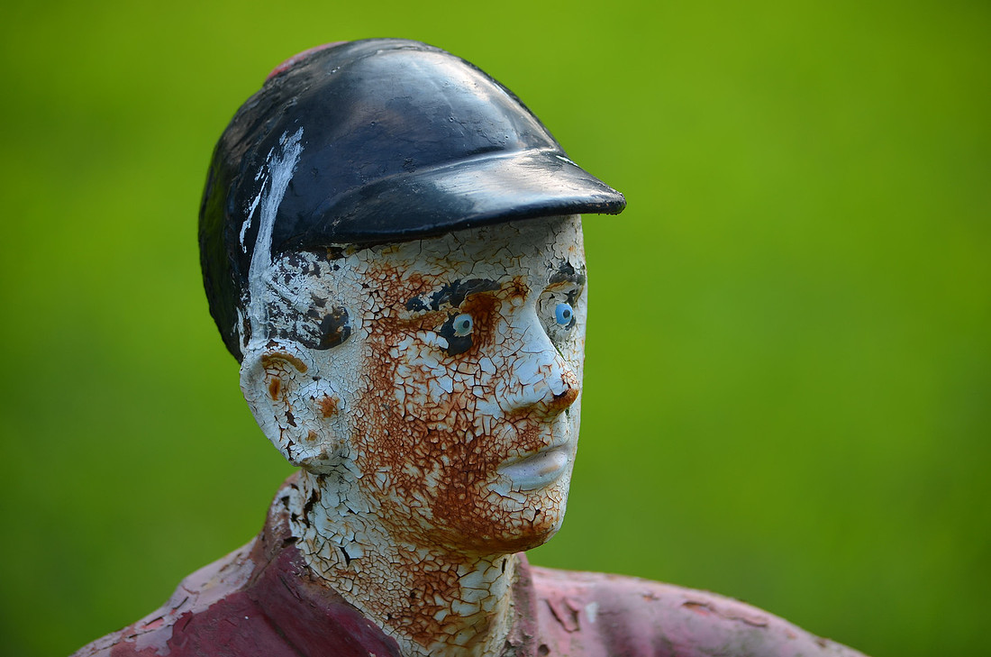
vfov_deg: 5.9
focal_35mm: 232
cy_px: 328
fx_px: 6388
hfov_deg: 8.9
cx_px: 496
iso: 100
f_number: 5
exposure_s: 1/125
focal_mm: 155
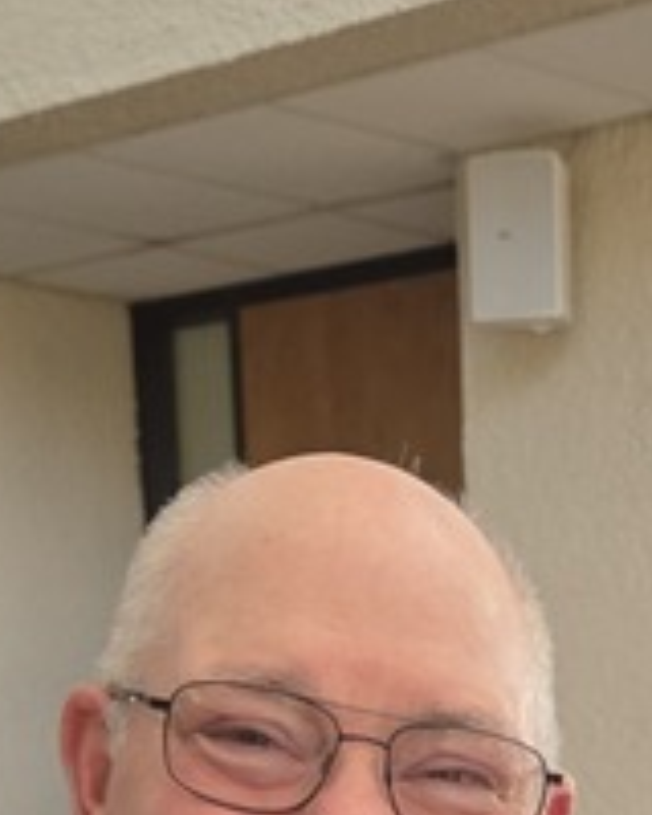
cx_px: 721
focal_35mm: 115
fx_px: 2774
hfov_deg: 13.1
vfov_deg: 14.1
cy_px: 1614
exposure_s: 1/120
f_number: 1.8
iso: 125
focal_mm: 5.4
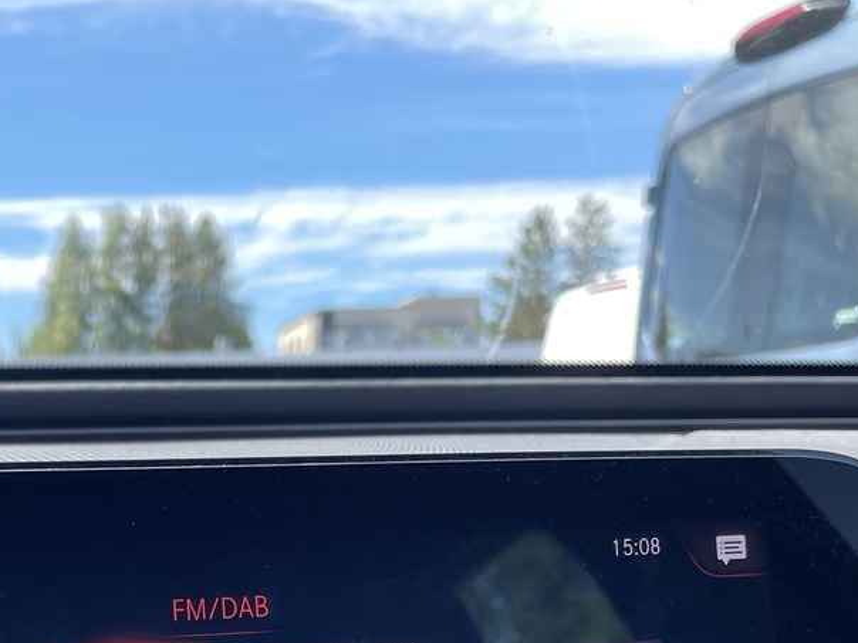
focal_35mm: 62
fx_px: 1537
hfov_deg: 30.2
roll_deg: +3.0
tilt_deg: -8.8
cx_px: 125
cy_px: 762
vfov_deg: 22.0
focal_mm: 4.2
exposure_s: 1/406
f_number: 1.6
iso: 32
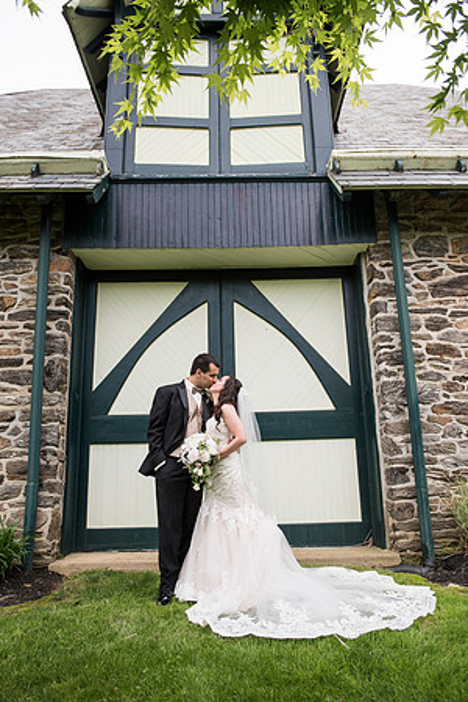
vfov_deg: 67.4
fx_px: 526
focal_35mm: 27
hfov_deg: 47.9
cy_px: 351
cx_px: 234
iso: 800
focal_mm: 27
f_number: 3.5
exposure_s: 1/4000
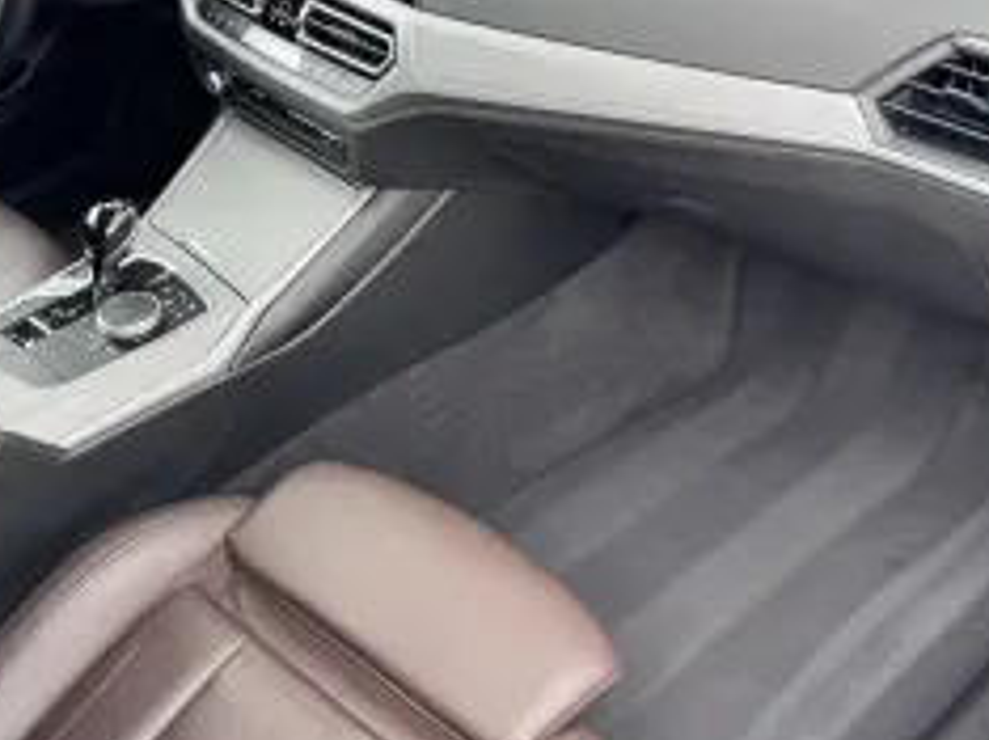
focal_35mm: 37
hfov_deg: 49.3
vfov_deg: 38.4
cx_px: 325
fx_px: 1056
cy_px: 292
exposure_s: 1/121
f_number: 1.78
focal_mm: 6.76
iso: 125
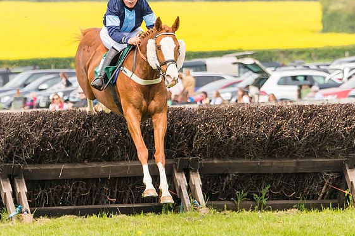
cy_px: 73
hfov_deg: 4.5
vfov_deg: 3.0
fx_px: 4505
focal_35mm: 457
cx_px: 157
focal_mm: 135
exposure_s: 1/2000
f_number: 4
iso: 400
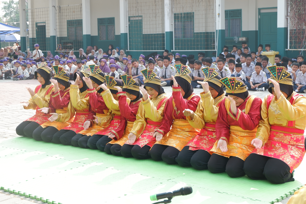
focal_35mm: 60
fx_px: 510
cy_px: 102
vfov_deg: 22.6
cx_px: 153
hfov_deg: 33.4
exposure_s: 1/150
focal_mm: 40.2
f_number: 5.3
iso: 200
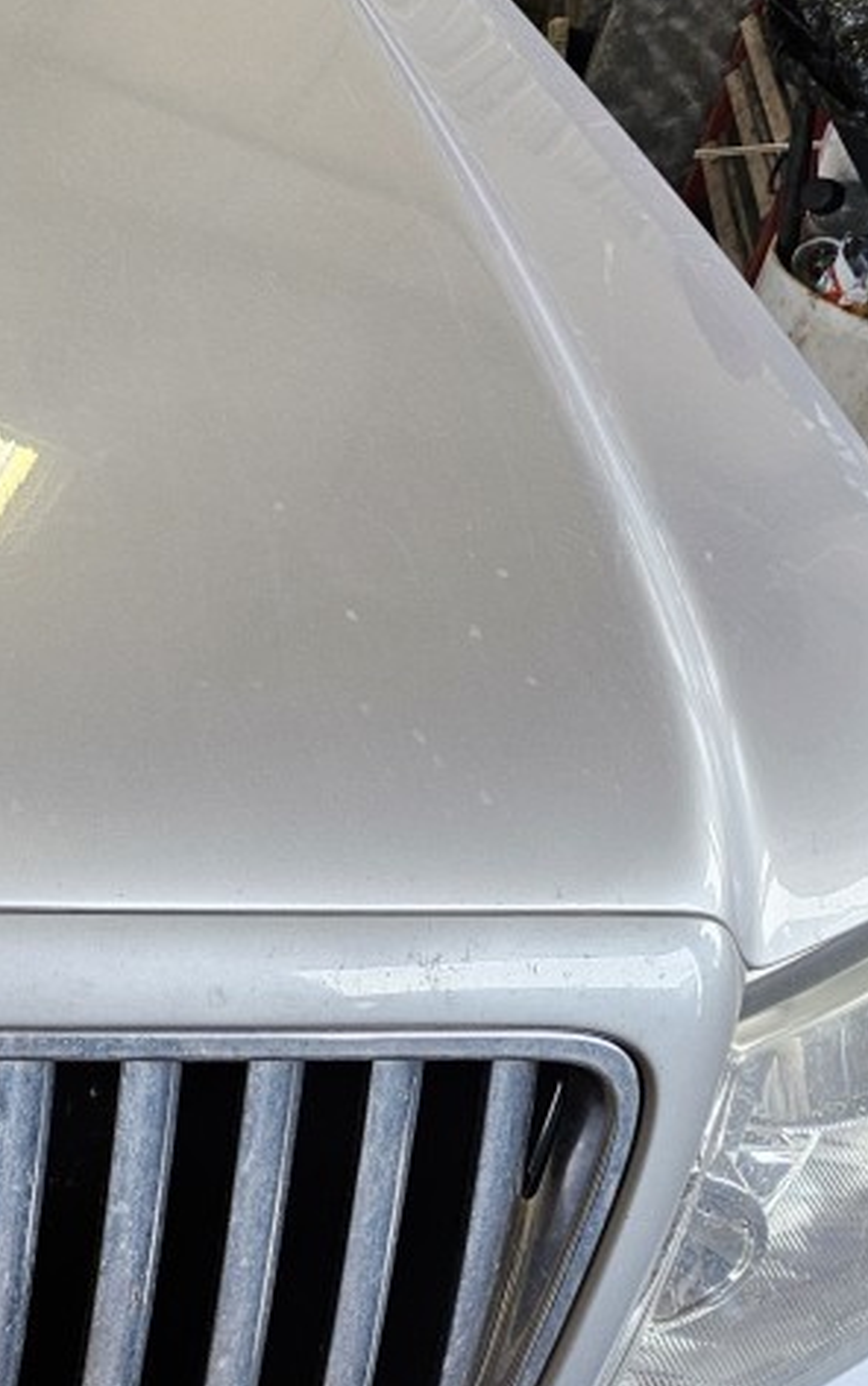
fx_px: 2496
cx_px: -666
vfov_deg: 30.8
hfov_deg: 16.6
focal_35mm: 66
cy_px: 437
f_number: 1.8
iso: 125
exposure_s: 1/120
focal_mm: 5.4
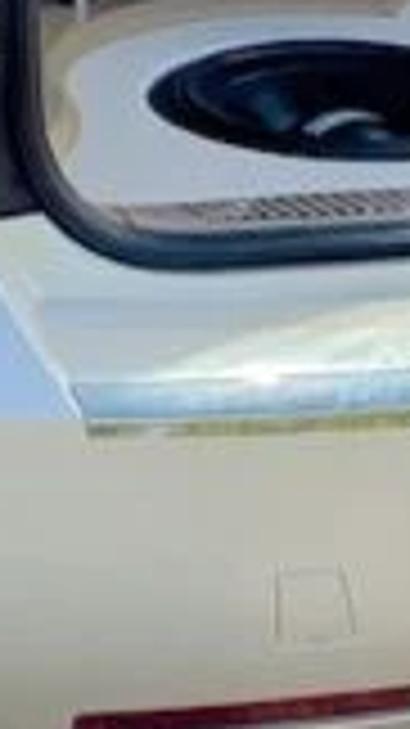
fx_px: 3192
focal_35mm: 165
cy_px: -374
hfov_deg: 7.3
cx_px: 52
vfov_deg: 12.4
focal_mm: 6.81
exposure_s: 1/1414
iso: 39
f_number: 1.85
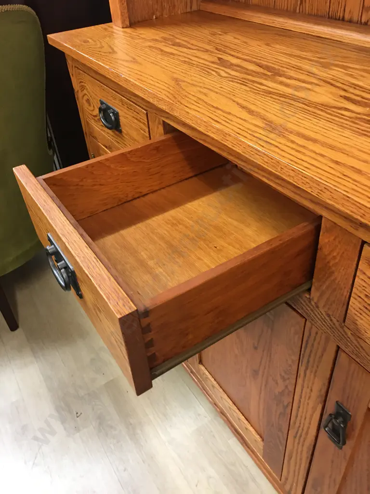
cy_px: 247
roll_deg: +5.0
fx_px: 413
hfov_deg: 48.2
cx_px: 185
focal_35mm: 29
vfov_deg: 61.7
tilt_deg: -37.4
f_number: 2.2
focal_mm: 4.15
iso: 100
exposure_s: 1/17
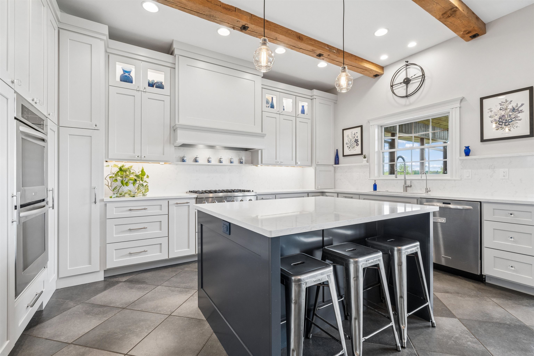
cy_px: 178
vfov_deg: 73.7
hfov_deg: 96.7
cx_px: 267
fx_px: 237
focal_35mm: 16
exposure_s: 1/25
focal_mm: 16
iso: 800
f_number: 10
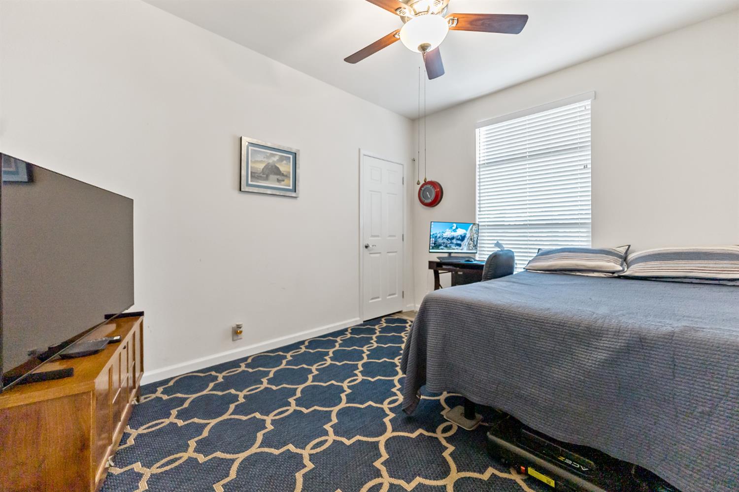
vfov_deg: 81.2
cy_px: 246
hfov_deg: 104.3
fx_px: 287
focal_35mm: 14
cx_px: 370
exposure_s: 1/160
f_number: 2.8
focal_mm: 14
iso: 1600
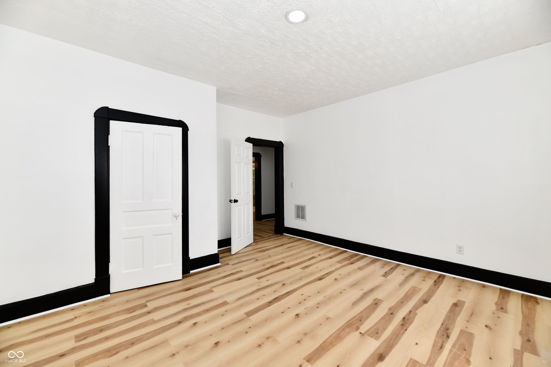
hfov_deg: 104.3
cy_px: 184
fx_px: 214
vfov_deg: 81.2
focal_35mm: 14
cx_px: 276
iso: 640
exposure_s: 1/200
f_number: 7.1
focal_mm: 14
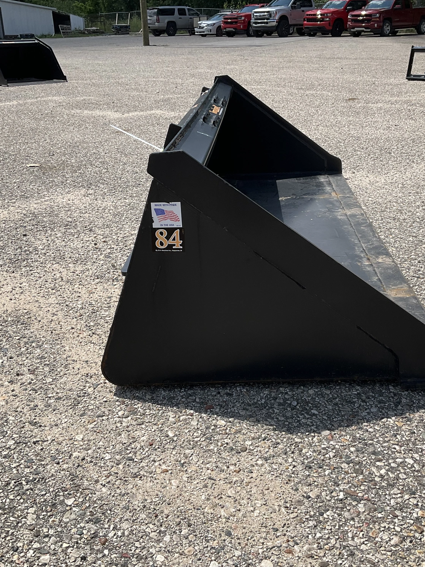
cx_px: 255
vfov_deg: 47.9
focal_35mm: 39
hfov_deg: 36.7
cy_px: 282
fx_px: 639
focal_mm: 3
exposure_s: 1/2320
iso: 25
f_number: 1.8
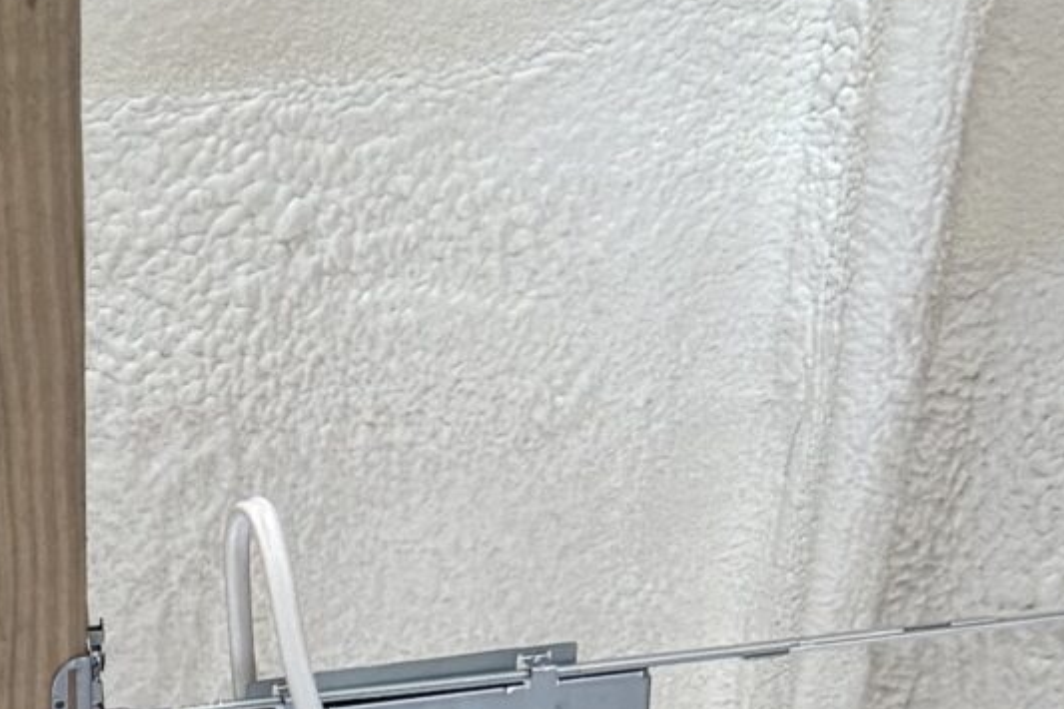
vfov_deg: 9.4
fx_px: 3545
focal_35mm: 120
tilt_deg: +65.8
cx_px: -731
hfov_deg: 15.2
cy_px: 2015
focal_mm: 6.76
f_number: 1.78
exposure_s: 1/67
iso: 200
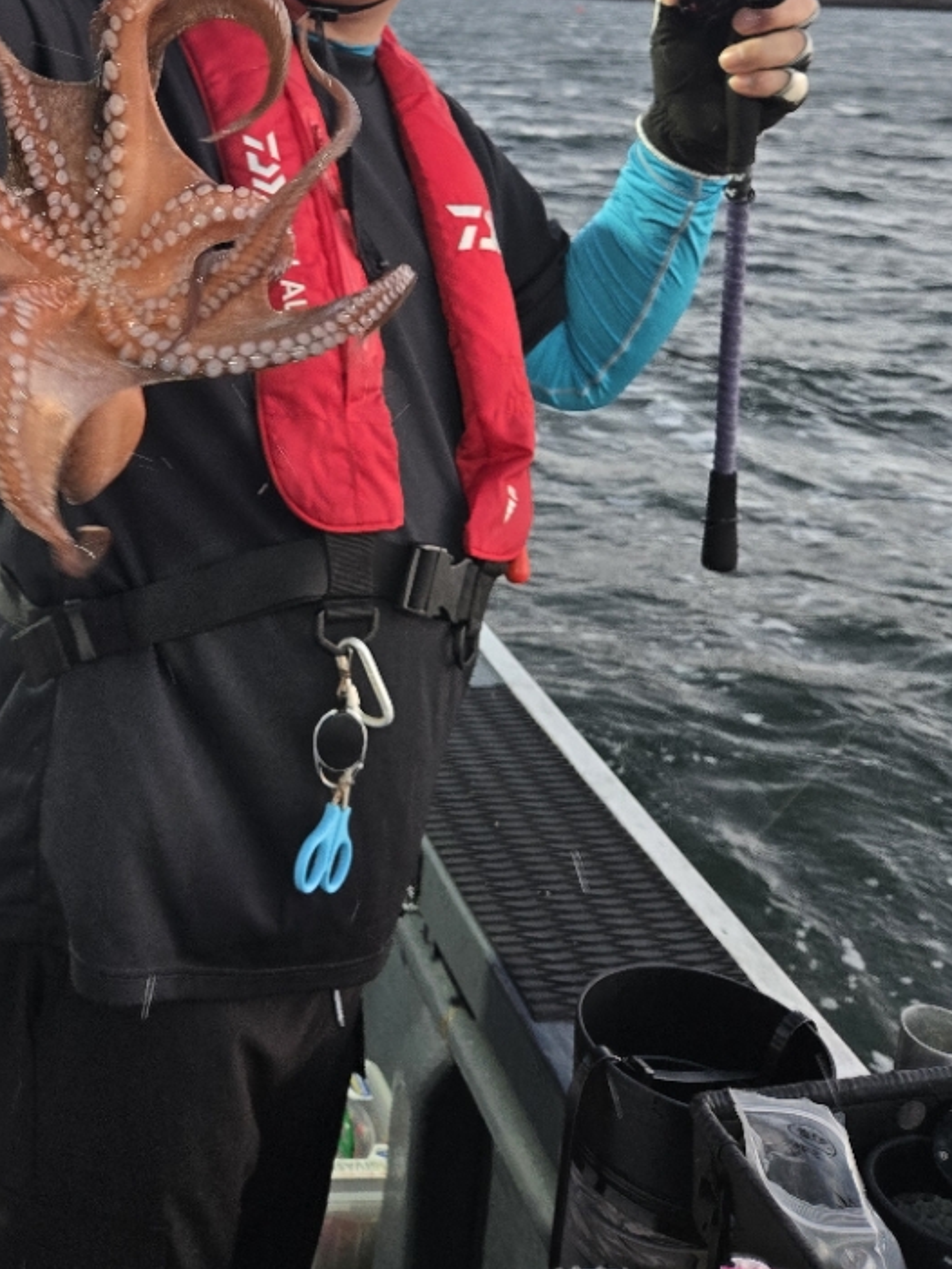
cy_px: 302
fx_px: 1540
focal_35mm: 42
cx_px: 103
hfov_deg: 32.7
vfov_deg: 43.2
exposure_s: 1/120
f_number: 1.8
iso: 80
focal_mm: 5.4
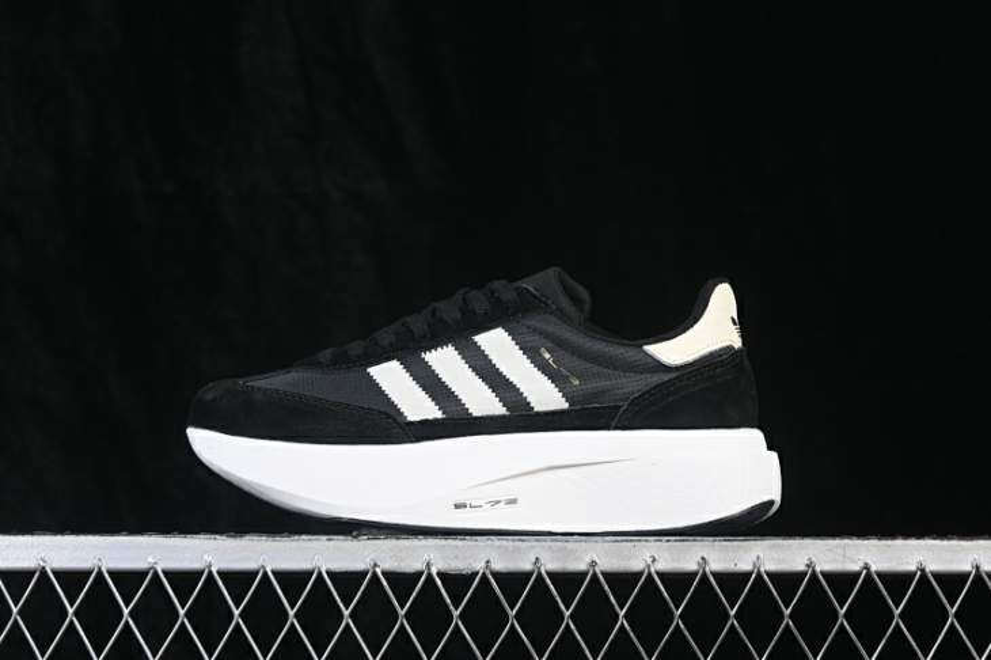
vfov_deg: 18.2
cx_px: 496
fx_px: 2064
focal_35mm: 75
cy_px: 330
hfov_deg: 27.0
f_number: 6.3
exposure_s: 1/60
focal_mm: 50
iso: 160
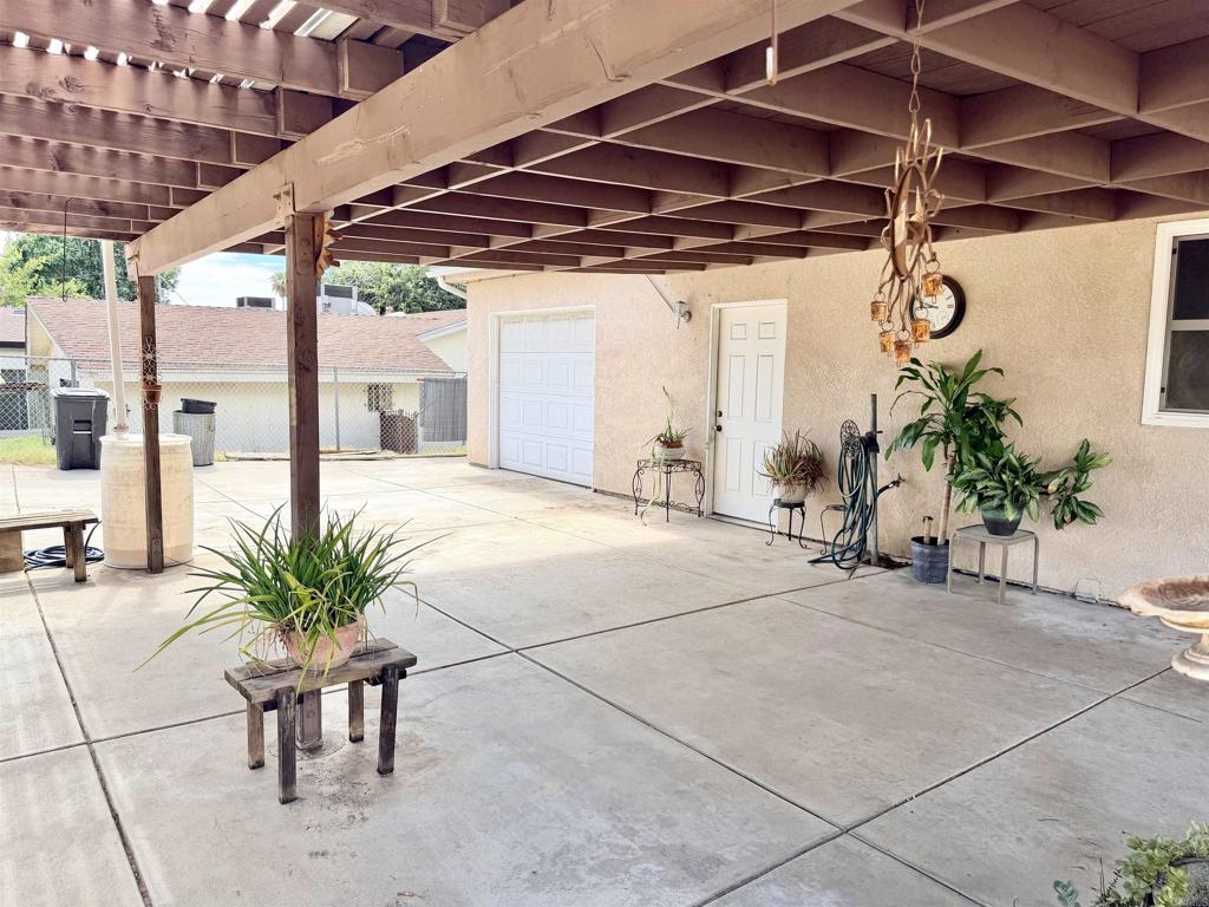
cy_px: 454
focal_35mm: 24
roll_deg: -0.3
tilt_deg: -5.6
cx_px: 604
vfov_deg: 56.8
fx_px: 838
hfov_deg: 71.6
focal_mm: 6.76
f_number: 1.78
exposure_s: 1/1437
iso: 80
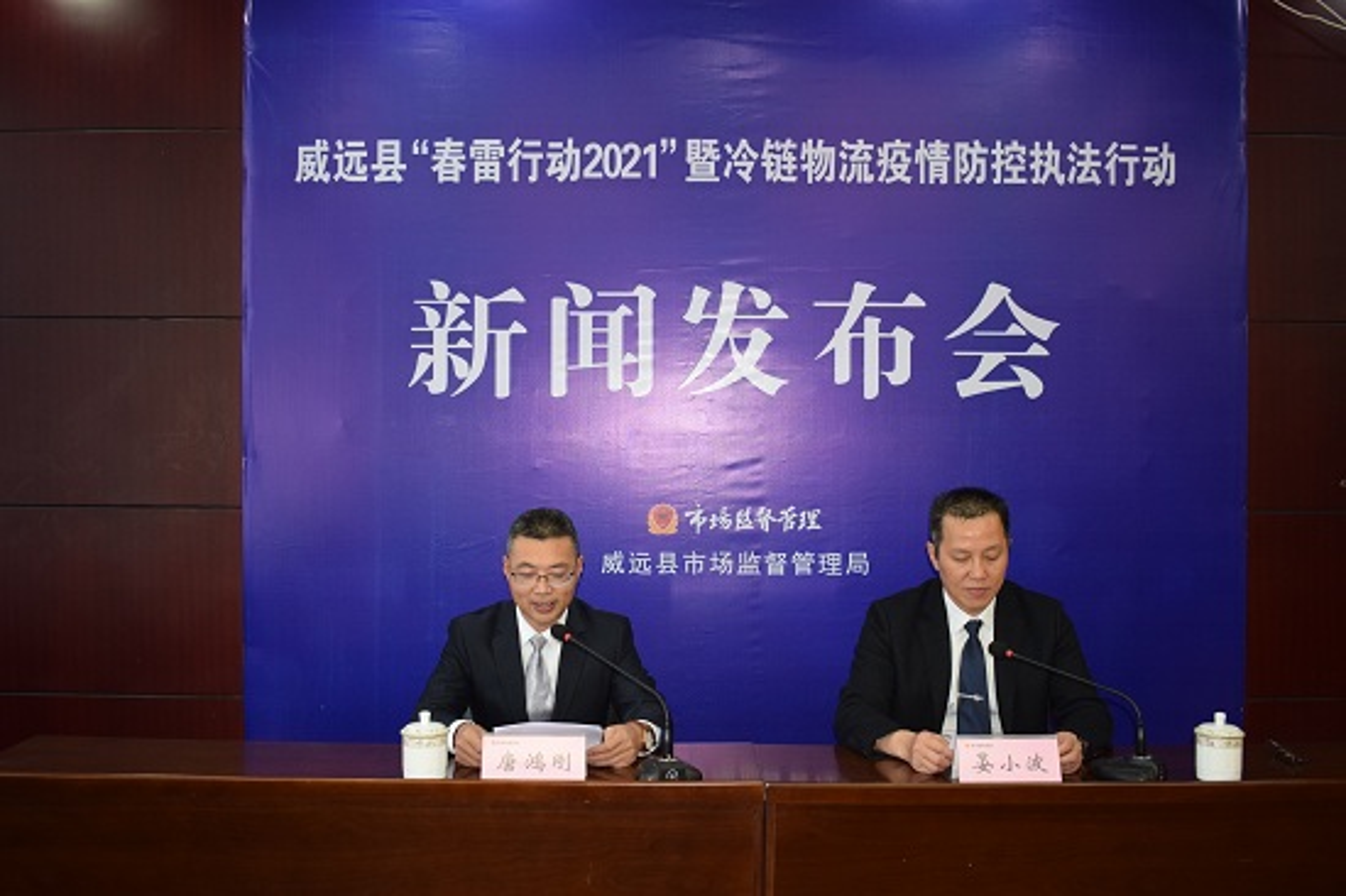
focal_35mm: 36
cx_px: 673
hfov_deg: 53.2
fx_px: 1345
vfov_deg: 36.8
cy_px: 448
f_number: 3.8
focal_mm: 24
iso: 1100
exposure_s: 1/60
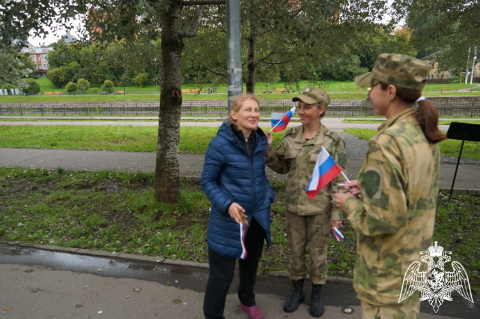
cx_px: 240
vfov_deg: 47.8
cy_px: 160
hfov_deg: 67.4
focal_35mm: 27
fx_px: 360
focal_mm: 18
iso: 160
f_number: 4
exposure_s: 1/160
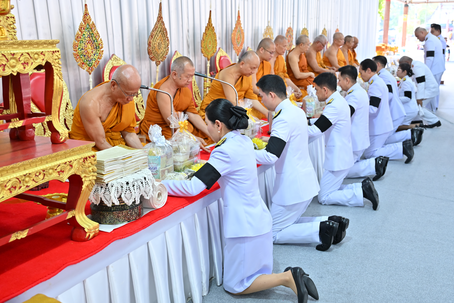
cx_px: 227
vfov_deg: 34.2
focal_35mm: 39
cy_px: 152
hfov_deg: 49.6
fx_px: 492
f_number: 4
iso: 1000
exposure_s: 1/200
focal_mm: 39
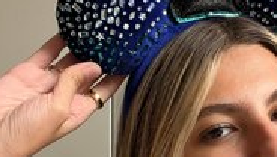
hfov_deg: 29.5
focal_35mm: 71
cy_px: 190
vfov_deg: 16.3
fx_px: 522
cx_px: 184
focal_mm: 2.71
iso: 40
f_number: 2.2
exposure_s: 1/121
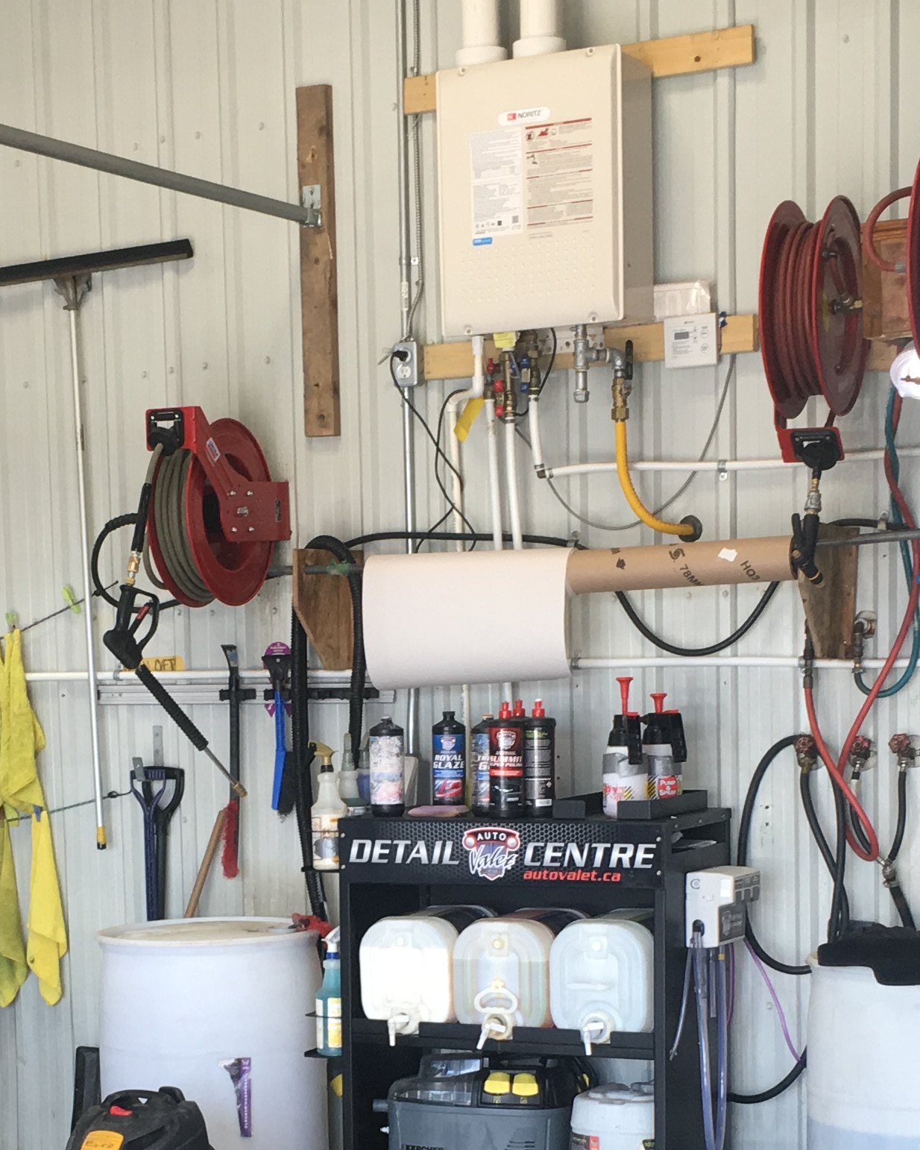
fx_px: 2518
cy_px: 920
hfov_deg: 20.6
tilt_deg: -6.5
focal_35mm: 74
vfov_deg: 25.3
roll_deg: +2.9
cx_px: 280
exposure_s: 1/120
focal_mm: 4.15
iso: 32
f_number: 2.2
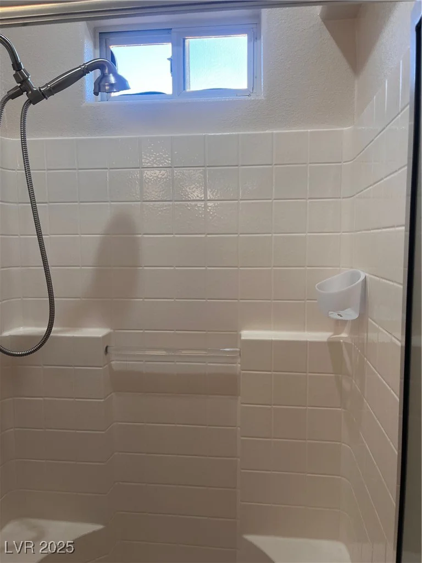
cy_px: 282
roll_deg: +0.8
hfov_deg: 53.1
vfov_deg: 67.3
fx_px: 423
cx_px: 211
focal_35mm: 26
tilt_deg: -6.2
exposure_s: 1/120
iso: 100
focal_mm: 5.1
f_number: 1.6
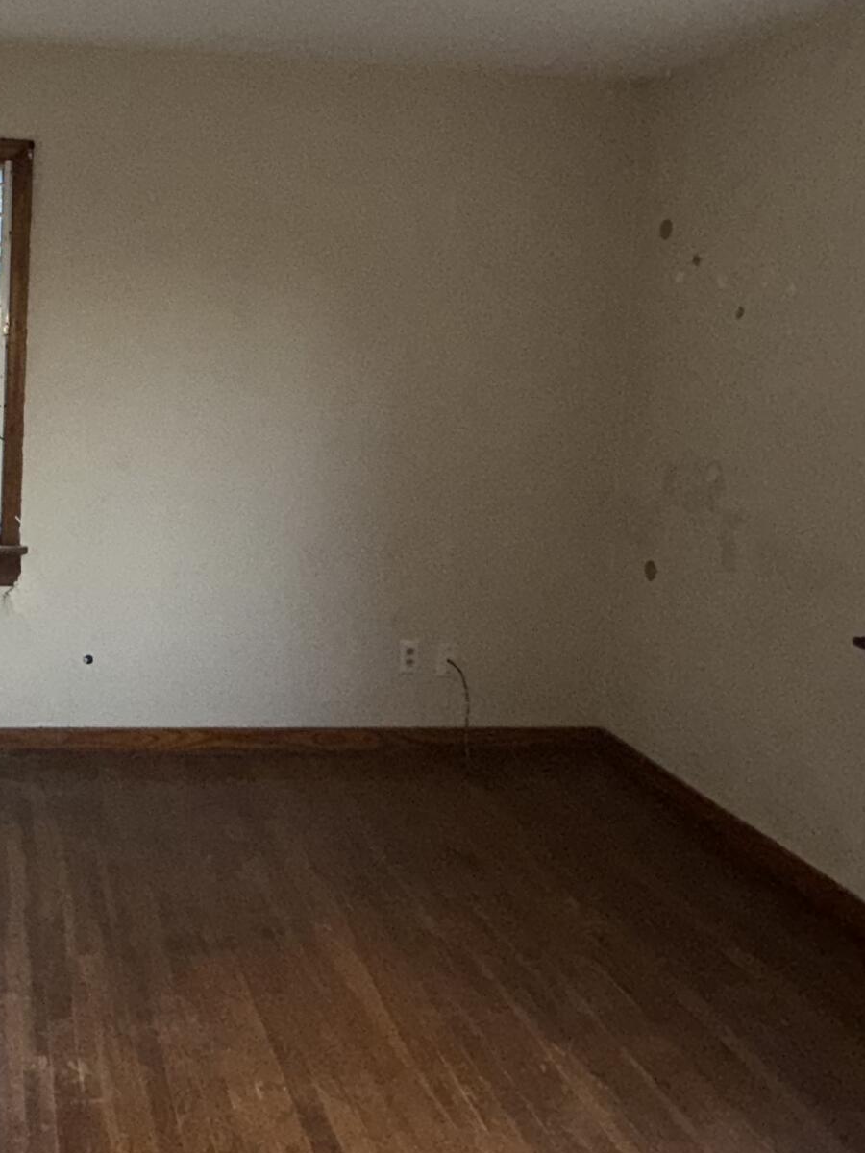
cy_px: 394
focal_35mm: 35
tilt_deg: -3.4
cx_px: 127
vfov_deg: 51.7
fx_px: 1166
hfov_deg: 38.5
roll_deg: -2.1
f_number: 2.2
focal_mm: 2.22
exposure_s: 1/60
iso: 160
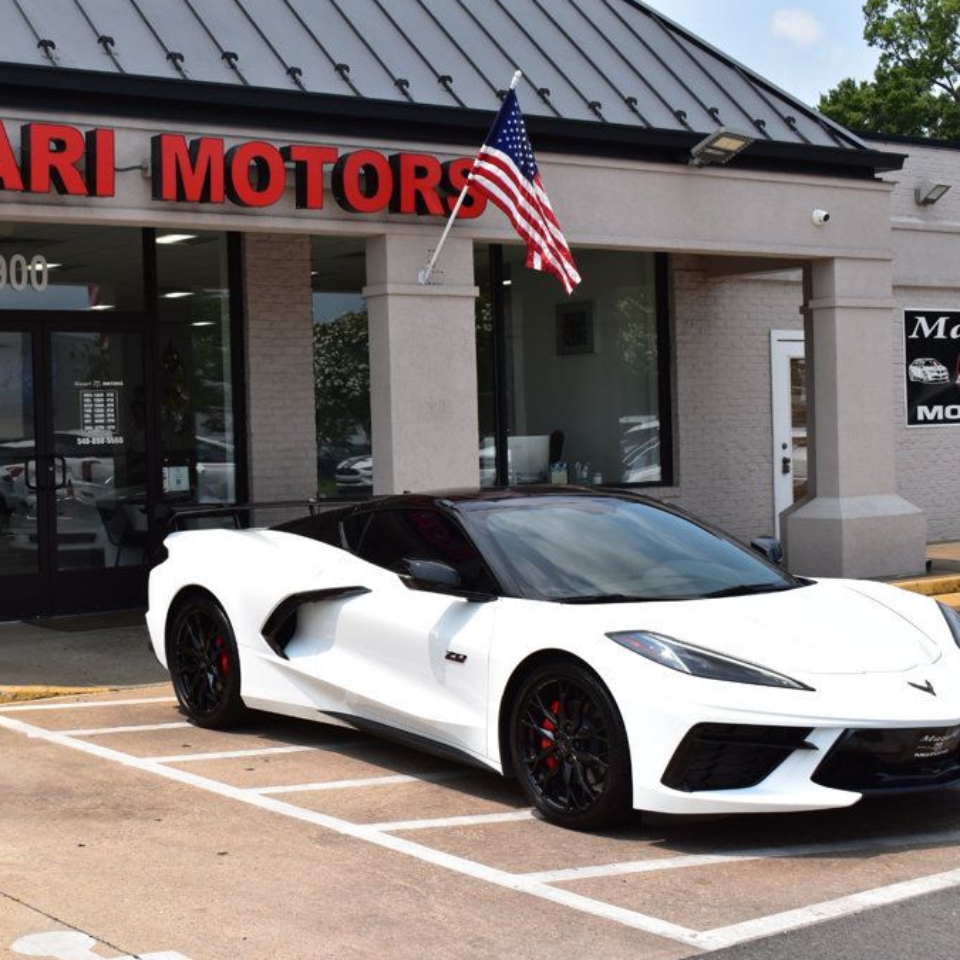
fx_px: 1820
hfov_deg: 29.1
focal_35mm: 58
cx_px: 253
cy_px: 481
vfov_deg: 29.6
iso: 280
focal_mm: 30
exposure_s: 1/500
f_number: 11
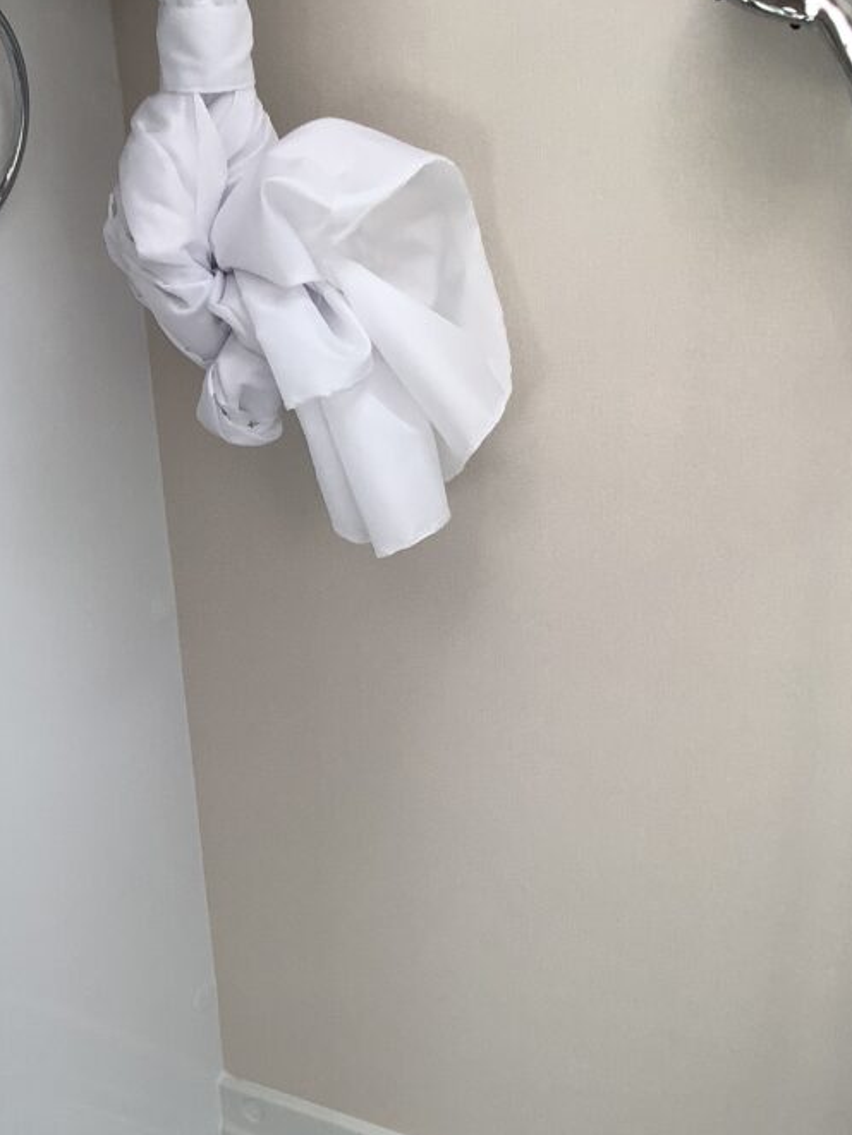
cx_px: 342
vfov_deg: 39.5
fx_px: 1575
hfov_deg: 30.2
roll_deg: +3.0
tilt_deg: -24.7
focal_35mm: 48
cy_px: 668
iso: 50
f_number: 2.4
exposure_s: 1/120
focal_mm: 3.3
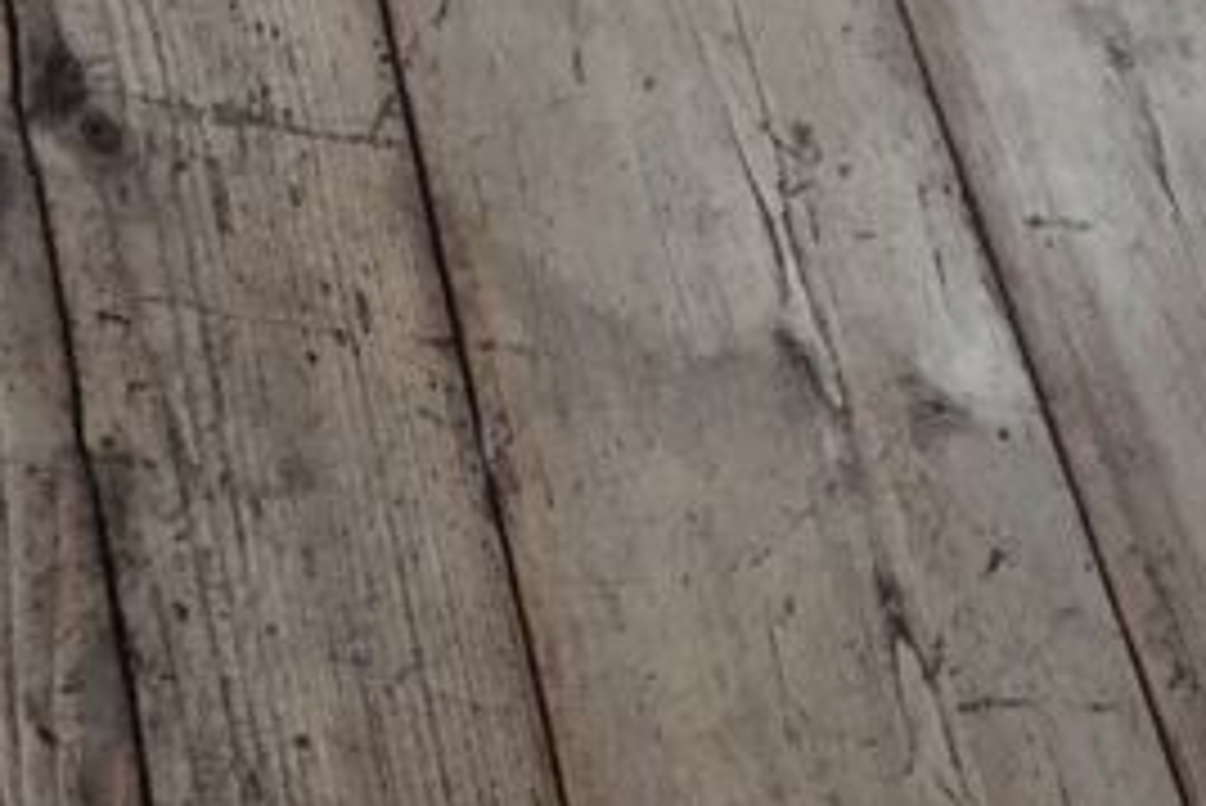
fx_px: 2413
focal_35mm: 72
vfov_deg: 18.3
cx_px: 446
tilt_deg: -46.8
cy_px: 860
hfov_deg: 28.0
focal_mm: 4.15
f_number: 2.2
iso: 640
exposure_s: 1/17
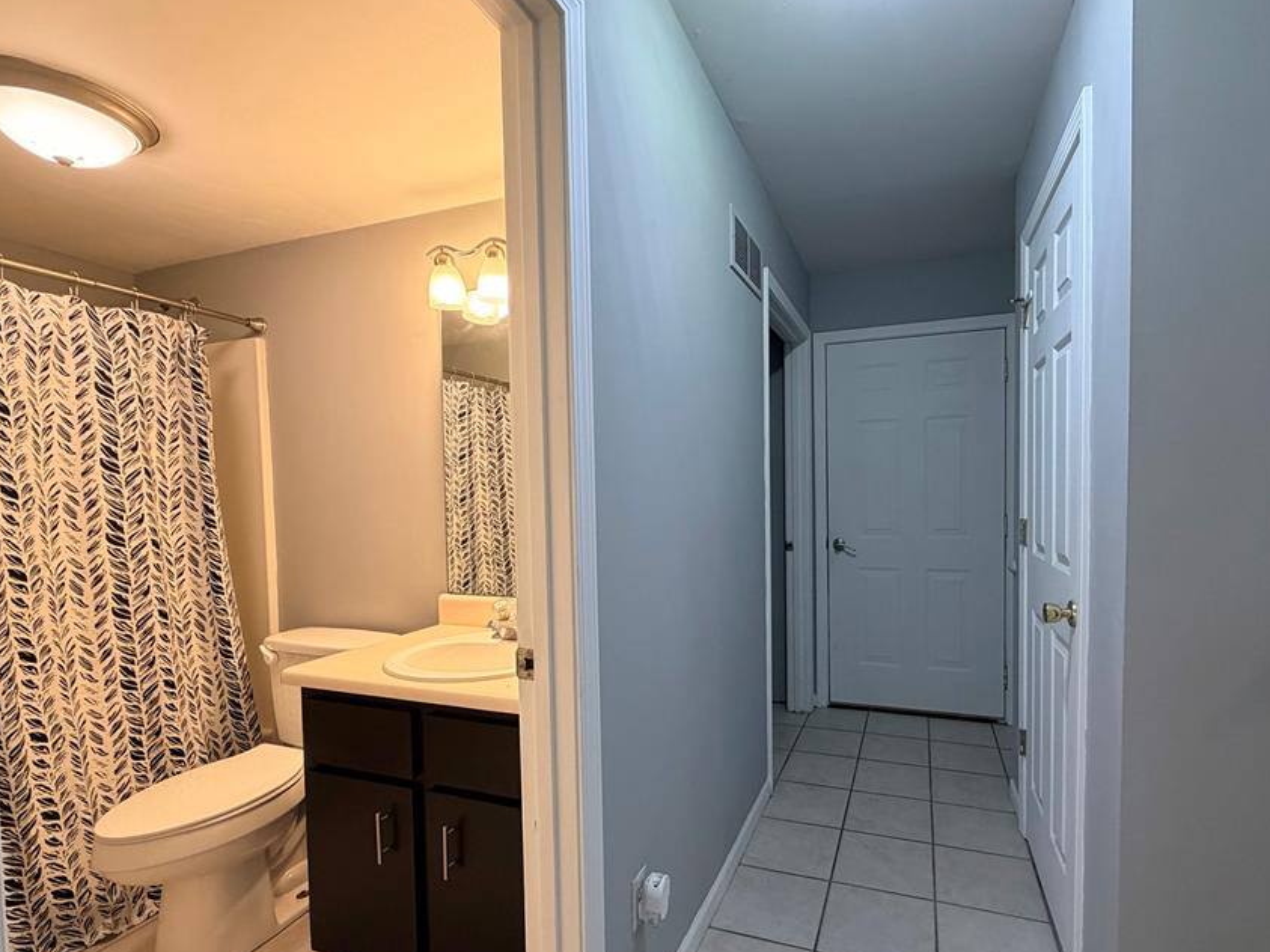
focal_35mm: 17
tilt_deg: -3.3
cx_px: 711
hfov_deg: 90.6
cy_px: 517
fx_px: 624
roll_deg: +1.0
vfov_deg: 74.6
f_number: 2.2
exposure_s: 1/120
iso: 320
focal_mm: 2.22
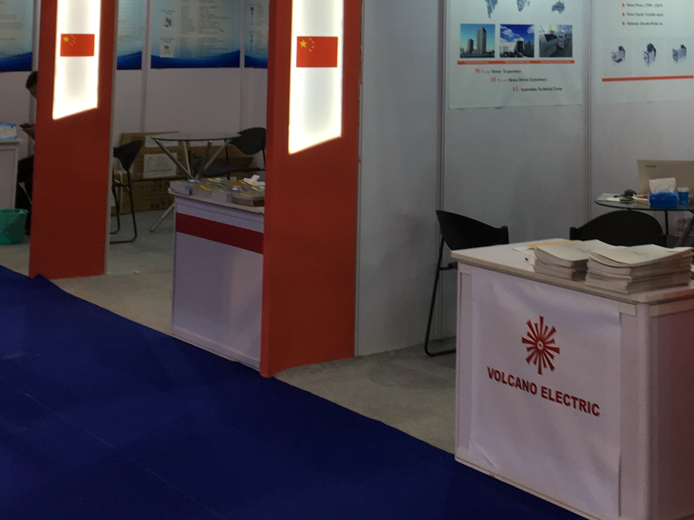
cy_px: -31
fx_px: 1263
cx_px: 516
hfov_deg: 30.2
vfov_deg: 22.2
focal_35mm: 63
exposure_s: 1/33
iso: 32
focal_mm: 4.15
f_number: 2.2
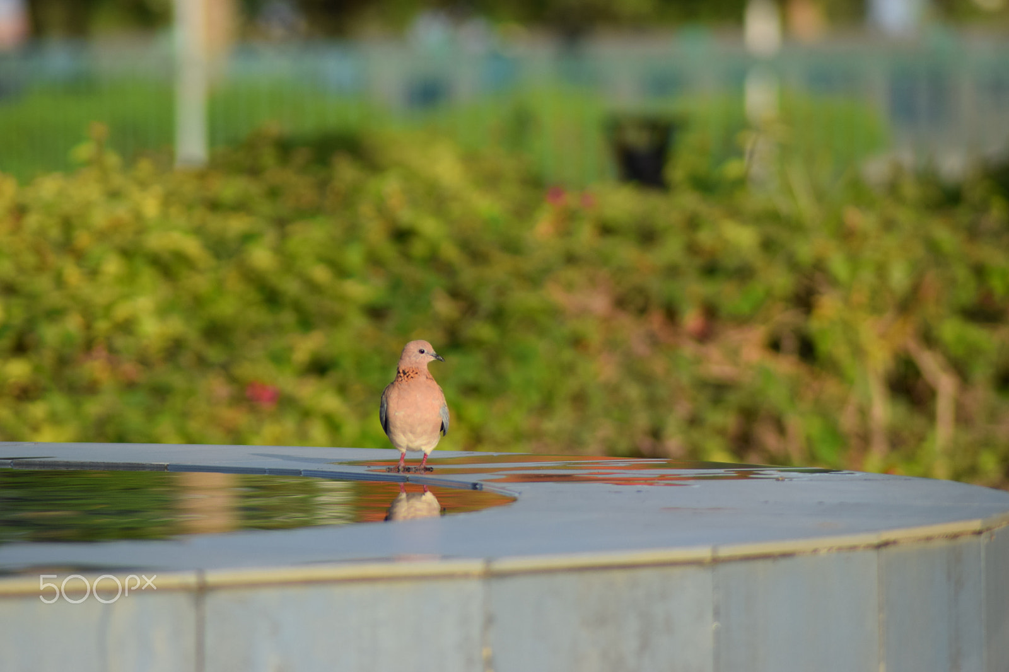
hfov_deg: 6.2
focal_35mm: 330
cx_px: 504
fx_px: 9247
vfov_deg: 4.2
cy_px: 336
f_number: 5.6
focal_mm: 220
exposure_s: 1/1250
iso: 400
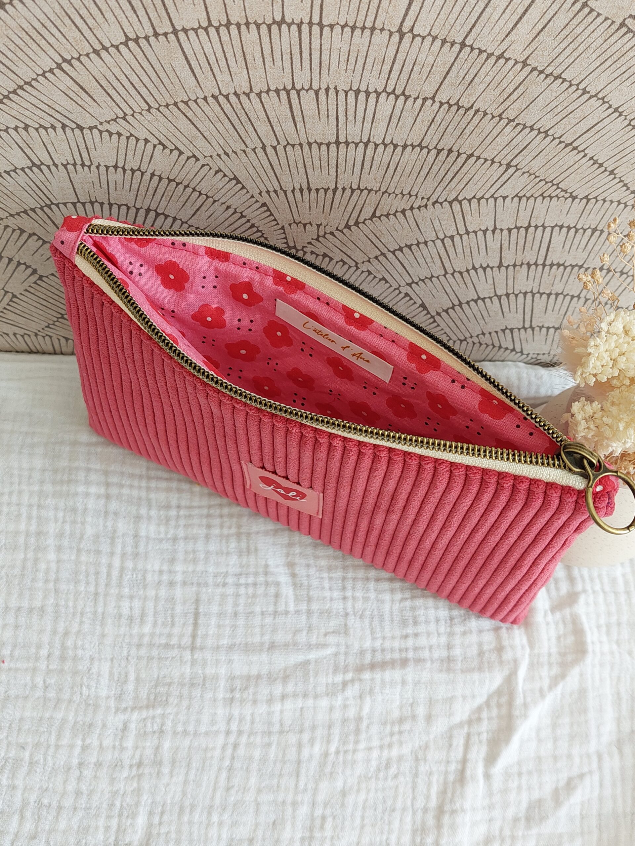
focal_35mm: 25
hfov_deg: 54.9
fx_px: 611
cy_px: 423
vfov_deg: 69.4
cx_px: 318
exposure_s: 1/60
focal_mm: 5.23
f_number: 1.8
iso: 50
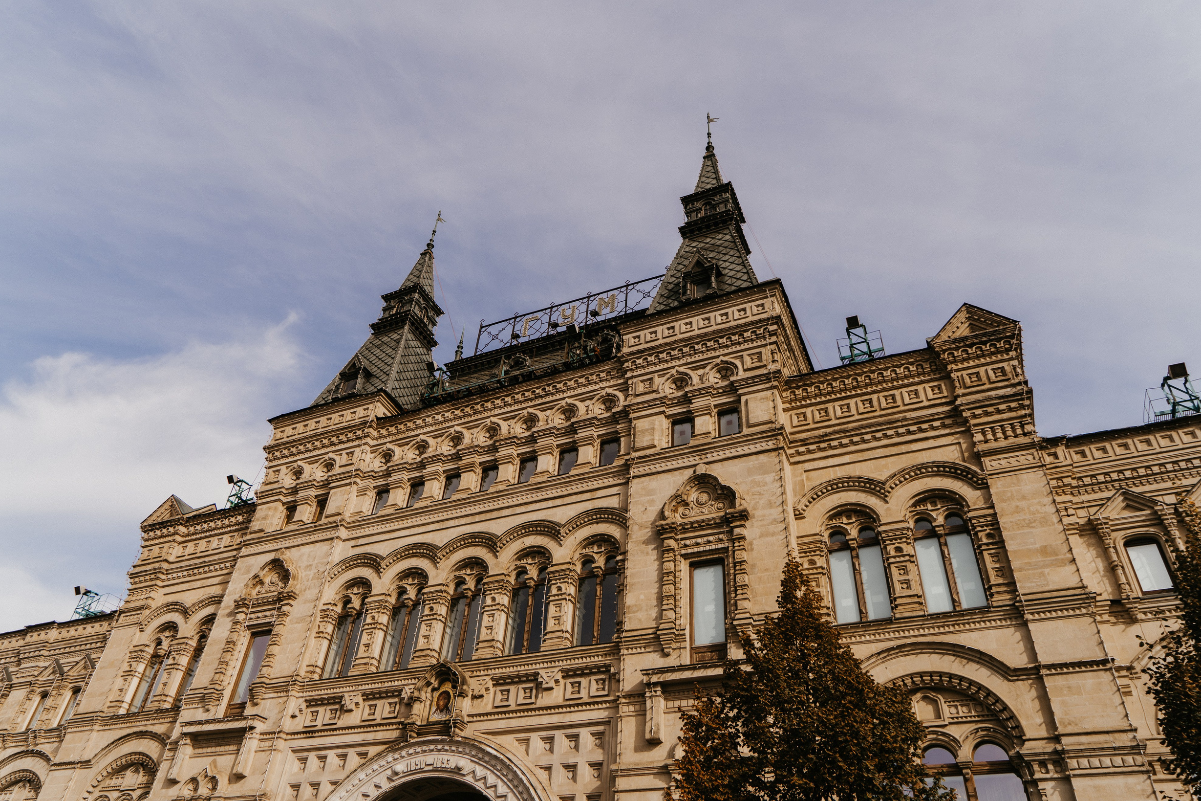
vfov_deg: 51.3
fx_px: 834
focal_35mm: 25
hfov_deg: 71.5
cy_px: 392
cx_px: 590
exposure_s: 1/500
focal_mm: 24
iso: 100
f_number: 4
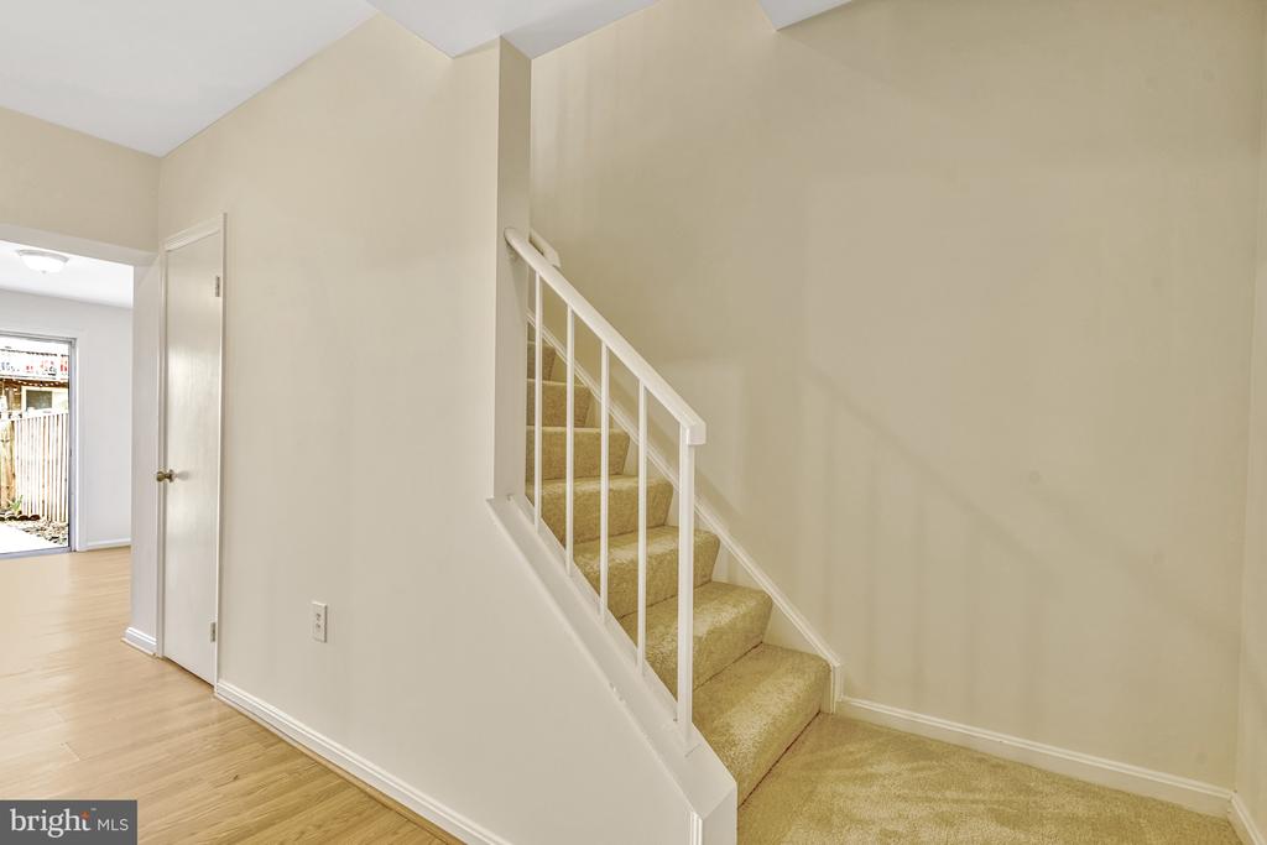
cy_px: 422
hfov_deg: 96.7
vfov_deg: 73.8
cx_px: 634
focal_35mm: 16
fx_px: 563
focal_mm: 16
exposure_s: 1/100
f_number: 8
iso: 1250
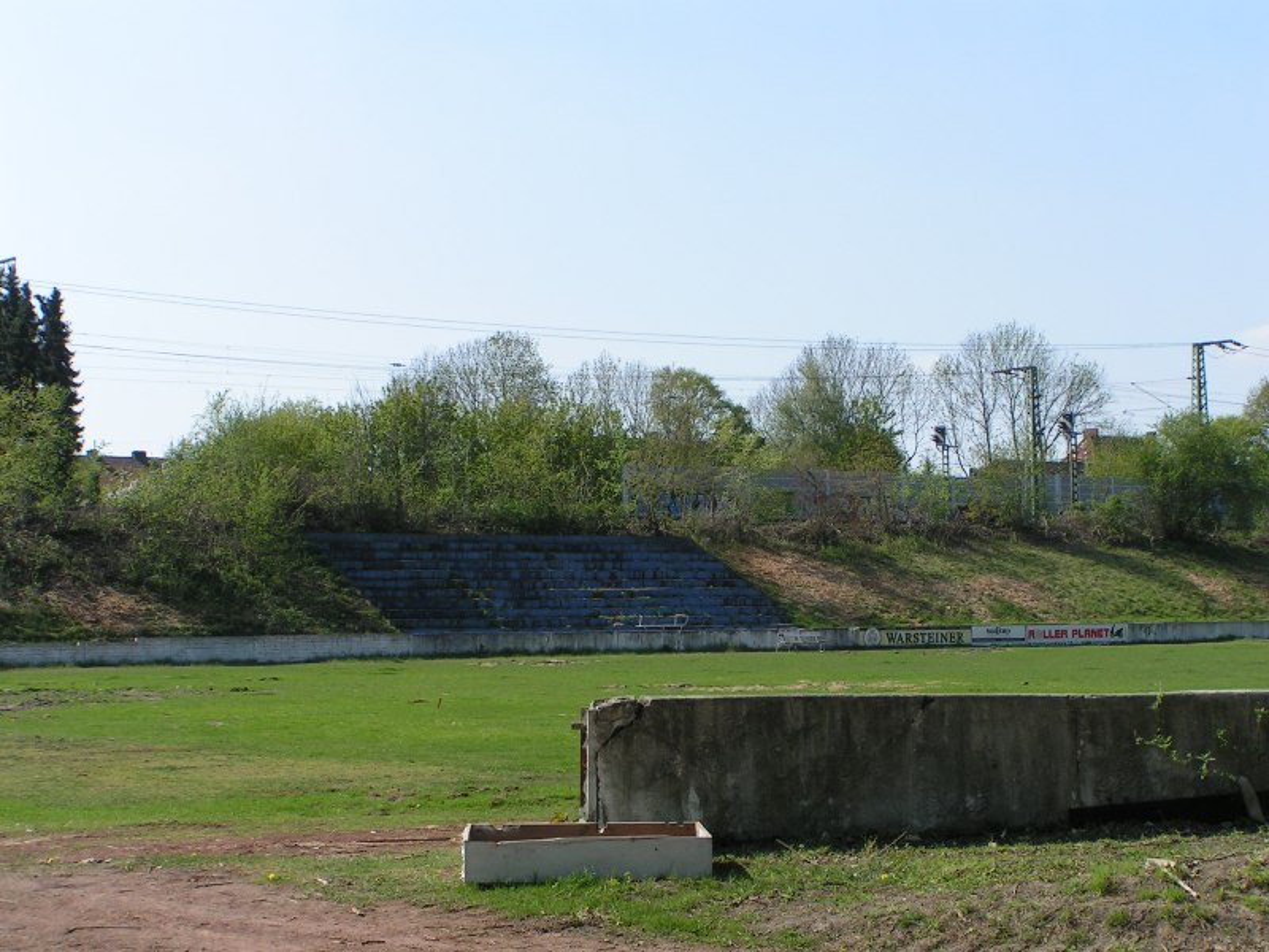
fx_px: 2749
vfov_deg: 19.6
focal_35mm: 75
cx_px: 634
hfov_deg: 26.0
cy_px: 476
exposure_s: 1/320
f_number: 6.3
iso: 50
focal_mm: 11.5
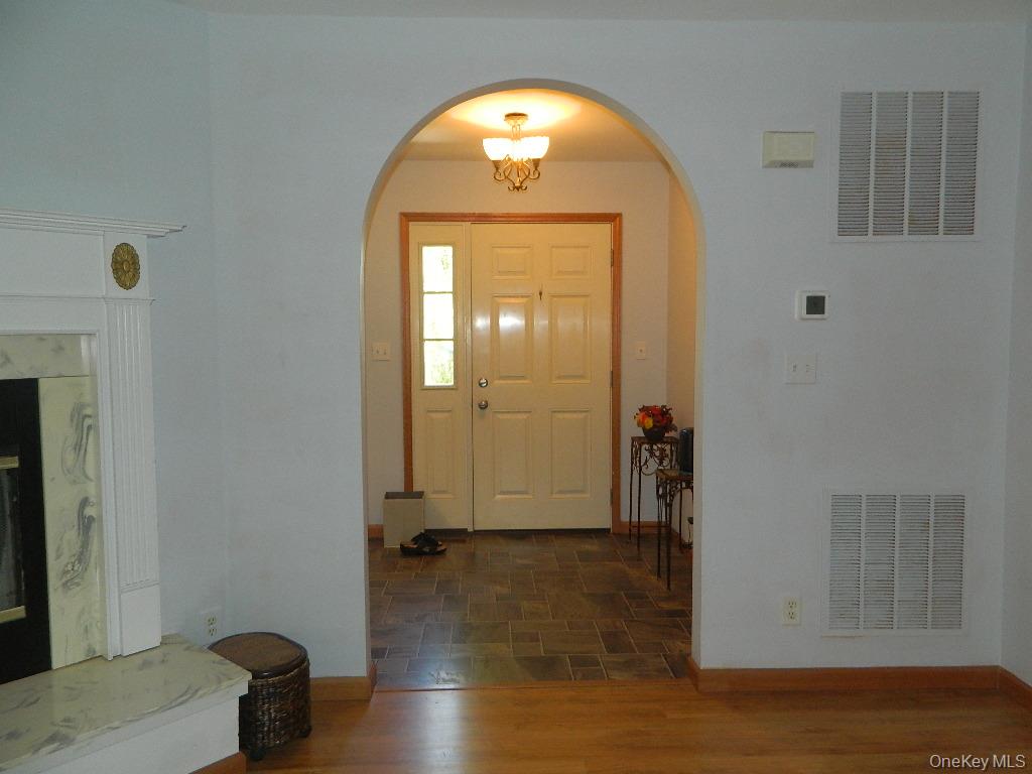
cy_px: 387
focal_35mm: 25
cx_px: 516
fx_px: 745
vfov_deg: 54.9
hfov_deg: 69.4
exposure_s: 1/30
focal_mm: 4.5
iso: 200
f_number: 3.1
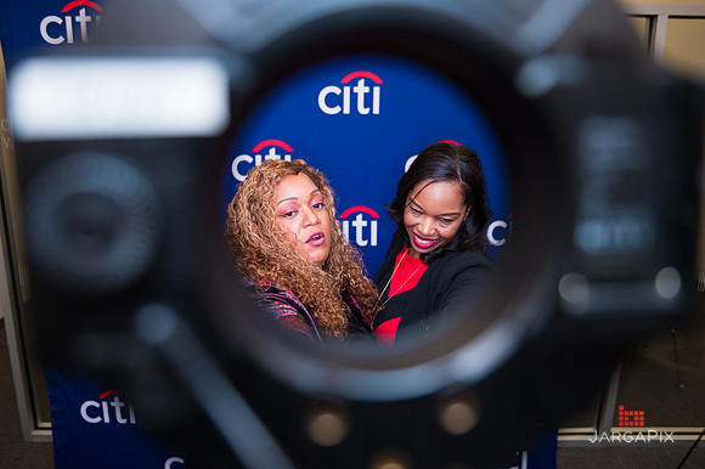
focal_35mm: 29
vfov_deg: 44.9
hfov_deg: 63.7
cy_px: 234
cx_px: 352
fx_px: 568
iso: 400
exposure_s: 1/200
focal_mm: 29
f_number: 3.2
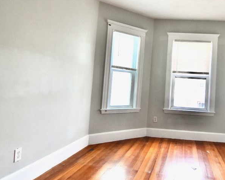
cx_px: 170
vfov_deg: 53.1
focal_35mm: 27
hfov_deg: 60.7
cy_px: 70
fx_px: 179
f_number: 6.3
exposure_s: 1/160
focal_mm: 11
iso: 800
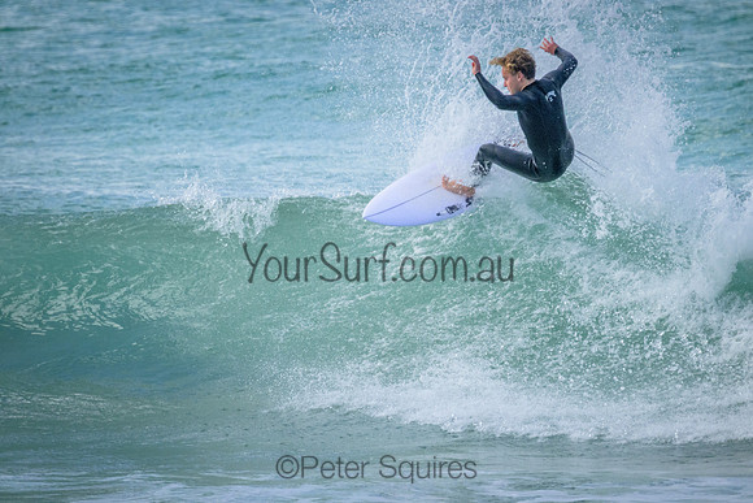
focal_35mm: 800
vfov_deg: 1.7
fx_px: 16736
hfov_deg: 2.6
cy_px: 252
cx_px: 376
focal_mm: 800
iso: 4000
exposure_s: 1/1250
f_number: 11
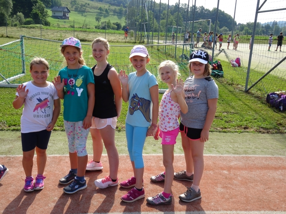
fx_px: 281
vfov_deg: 41.8
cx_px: 143
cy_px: 107
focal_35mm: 34
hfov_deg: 54.0
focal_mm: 5.79
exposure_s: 1/320
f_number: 4
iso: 80
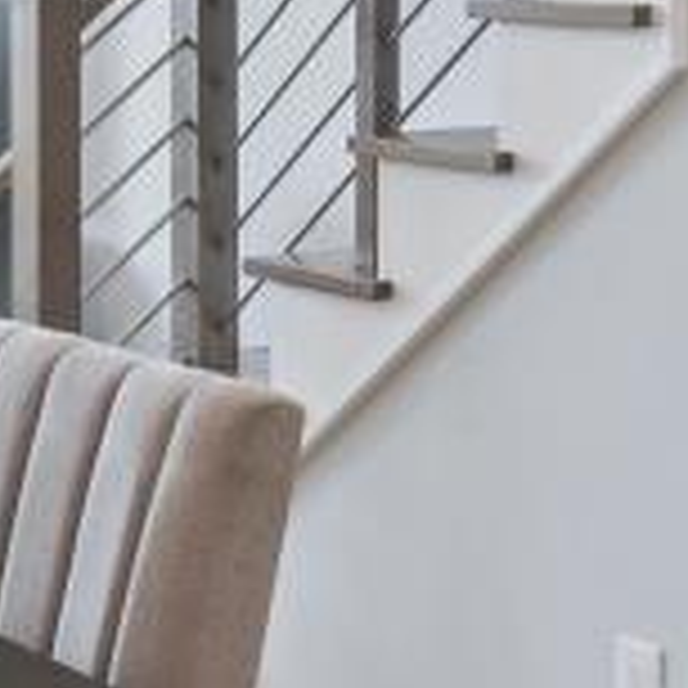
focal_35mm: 114
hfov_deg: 15.0
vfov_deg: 14.9
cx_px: -18
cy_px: -47
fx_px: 2563
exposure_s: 1/6
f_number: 9
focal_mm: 16
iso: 400
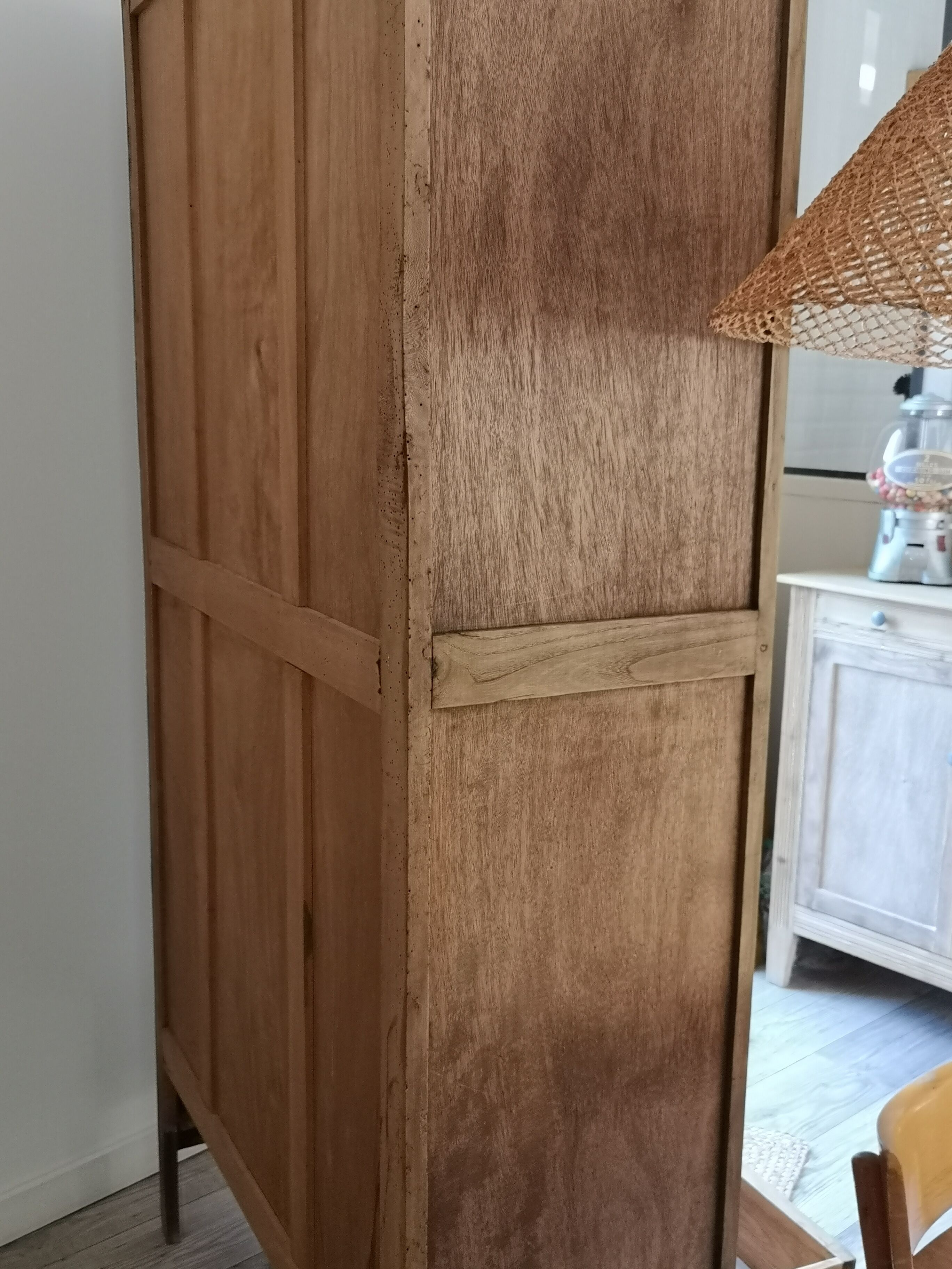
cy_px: 634
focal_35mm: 34
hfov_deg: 41.8
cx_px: 476
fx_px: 1247
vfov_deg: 54.0
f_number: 1.8
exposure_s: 1/33.3
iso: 250
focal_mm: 5.58
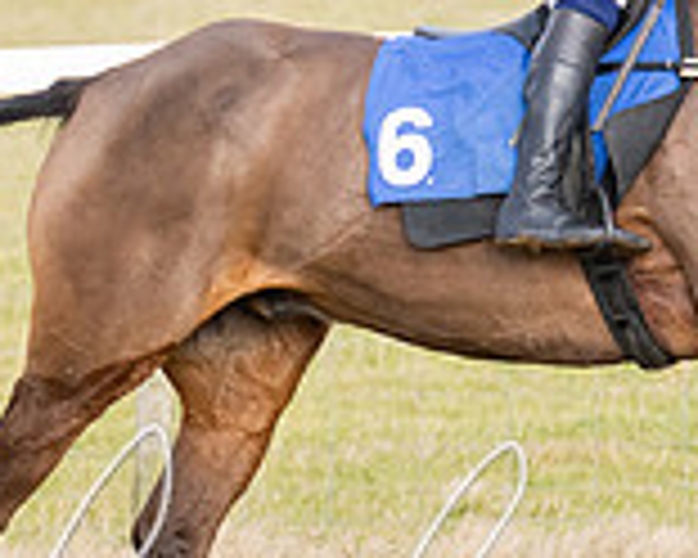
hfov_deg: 3.3
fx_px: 12271
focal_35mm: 594
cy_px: 300
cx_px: 863
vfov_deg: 2.6
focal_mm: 130
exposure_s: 1/1600
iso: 800
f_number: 5
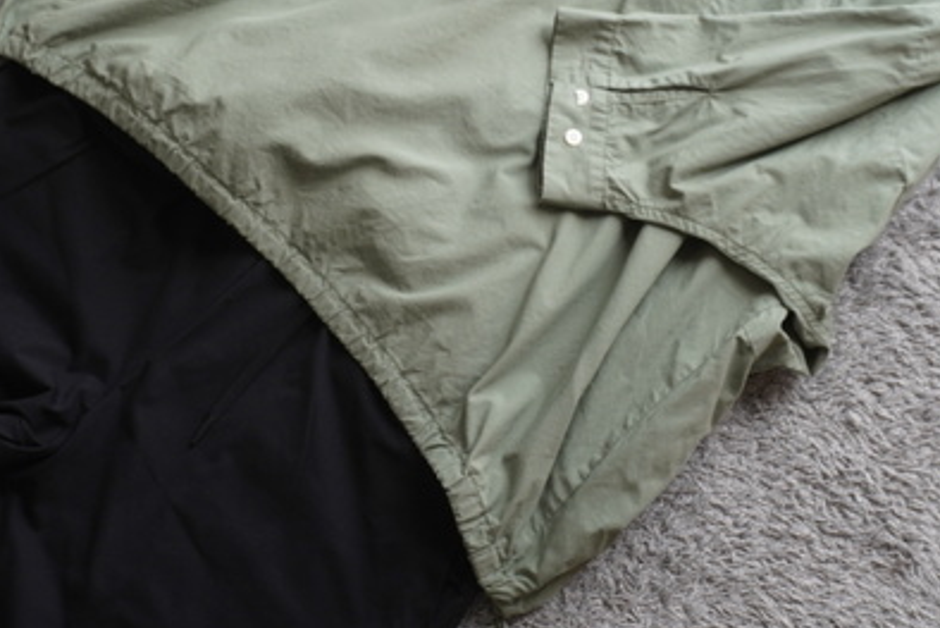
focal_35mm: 57
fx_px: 1489
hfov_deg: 35.0
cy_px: 103
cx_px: 410
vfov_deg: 23.4
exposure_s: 1/40
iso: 320
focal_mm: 22
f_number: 6.3
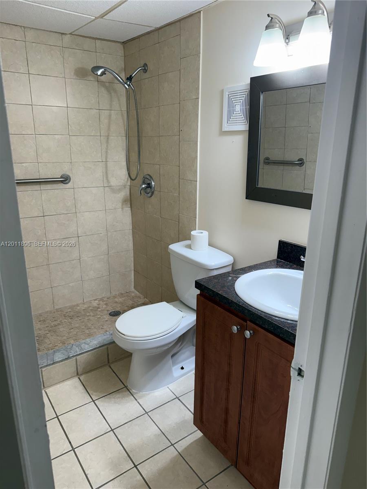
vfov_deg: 71.6
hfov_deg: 56.8
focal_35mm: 24
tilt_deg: -16.1
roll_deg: -1.2
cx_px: 184
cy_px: 244
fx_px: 339
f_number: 1.78
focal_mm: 6.76
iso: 125
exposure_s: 1/120
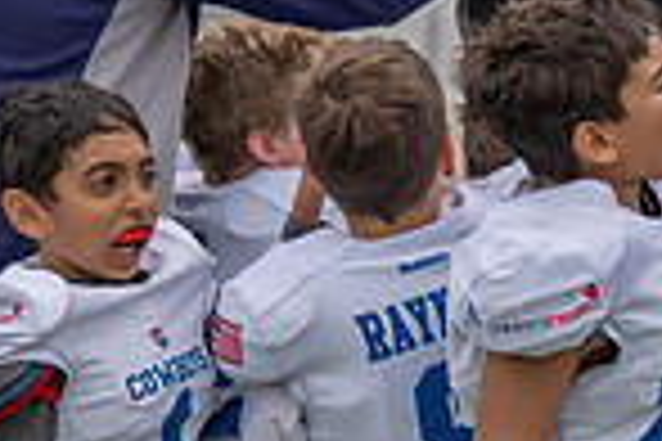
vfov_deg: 5.0
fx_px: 5075
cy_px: 214
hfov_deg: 7.4
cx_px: 820
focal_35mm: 276
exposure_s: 1/1250
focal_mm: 70
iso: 200
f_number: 2.8
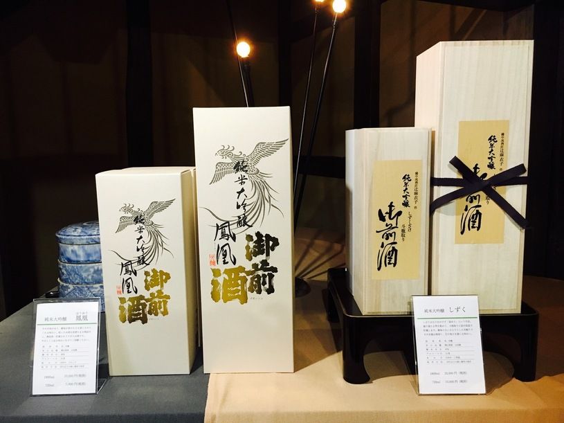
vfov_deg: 48.2
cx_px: 282
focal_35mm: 29
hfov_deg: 61.7
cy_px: 212
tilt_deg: -7.0
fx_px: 472
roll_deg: +0.2
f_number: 2.2
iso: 200
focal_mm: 4.15
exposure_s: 1/17
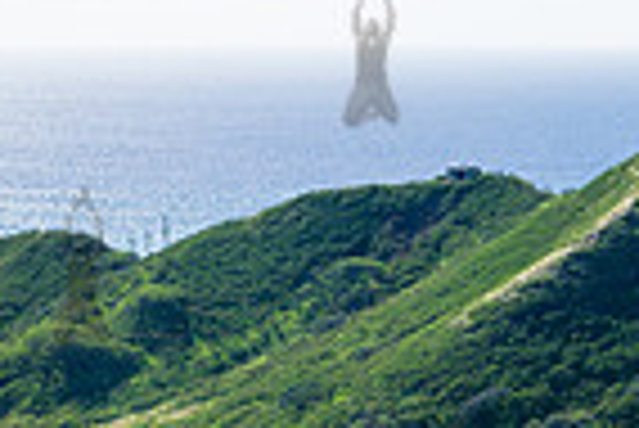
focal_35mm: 145
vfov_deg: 9.5
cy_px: 264
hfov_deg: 13.4
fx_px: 2576
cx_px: 950
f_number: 10
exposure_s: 1/160
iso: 200
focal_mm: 35
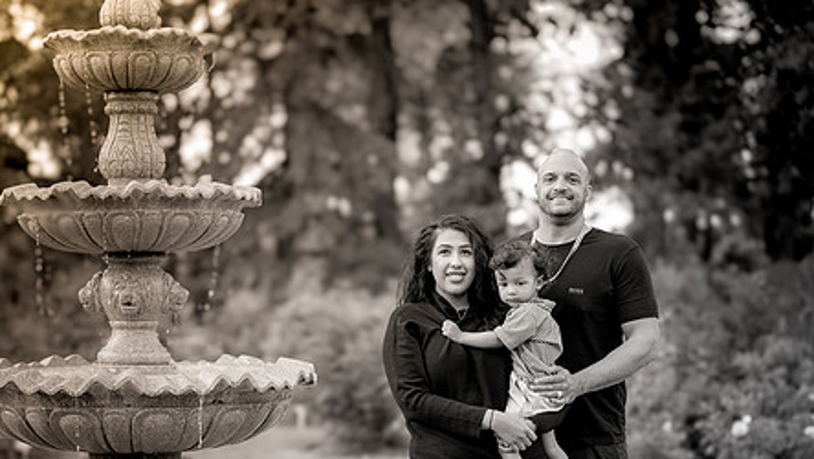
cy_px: 355
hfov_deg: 27.1
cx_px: 308
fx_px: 1684
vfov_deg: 15.4
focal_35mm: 78
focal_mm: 50
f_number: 1.4
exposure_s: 1/400
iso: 160
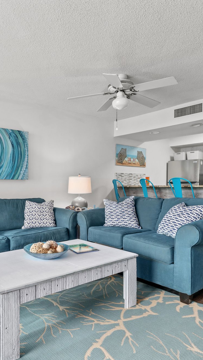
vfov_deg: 71.9
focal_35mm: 26
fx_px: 249
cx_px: 56
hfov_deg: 43.3
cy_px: 182
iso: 400
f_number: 8
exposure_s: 1/8
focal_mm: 16
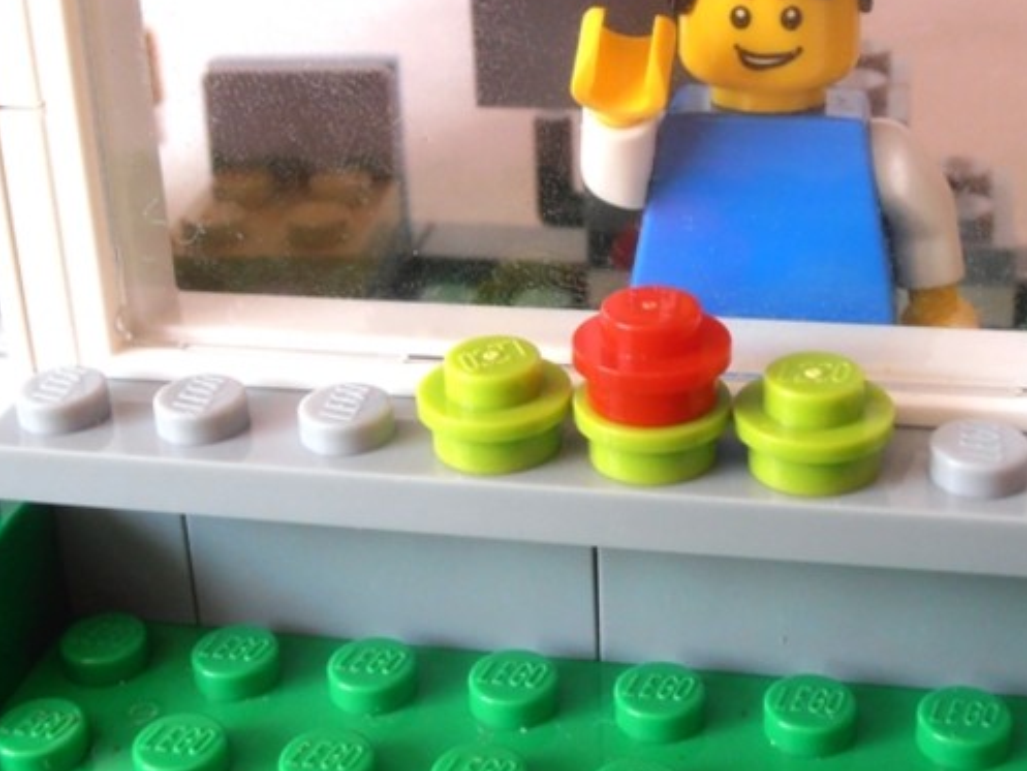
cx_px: 581
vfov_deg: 21.7
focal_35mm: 67
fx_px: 1988
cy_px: 168
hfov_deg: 28.9
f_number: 3.9
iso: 125
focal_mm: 6.61
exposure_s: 1/20
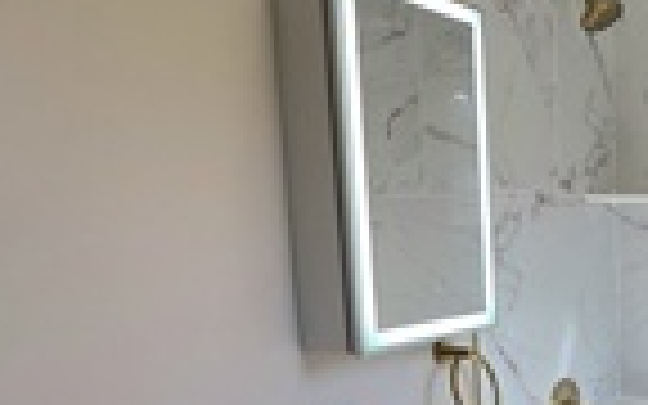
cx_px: 745
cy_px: 369
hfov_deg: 34.8
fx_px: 848
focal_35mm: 48
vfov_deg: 26.0
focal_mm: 2.2
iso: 32
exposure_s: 1/667
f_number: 1.9
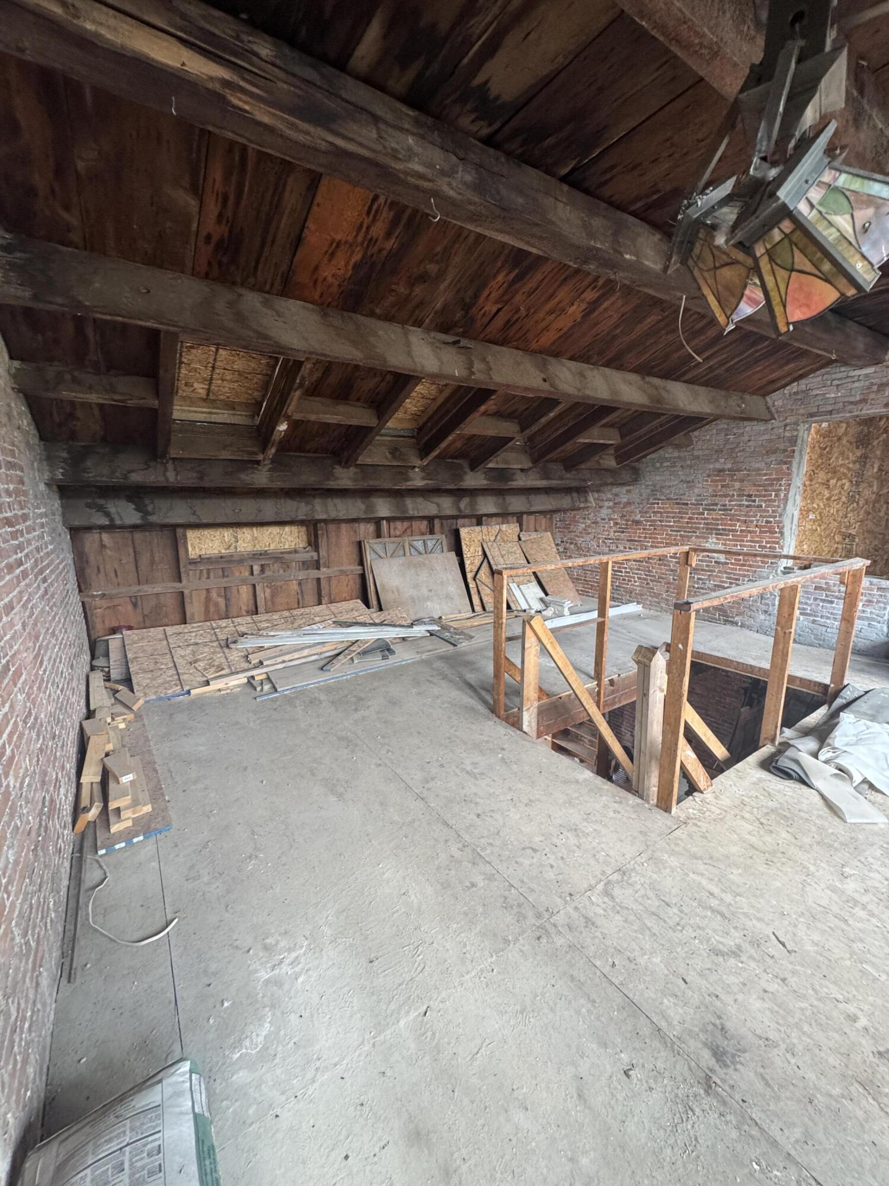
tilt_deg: -11.6
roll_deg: +0.9
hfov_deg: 85.7
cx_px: 444
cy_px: 593
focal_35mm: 14
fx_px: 479
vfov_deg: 102.1
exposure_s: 1/87
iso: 320
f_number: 2.2
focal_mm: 2.22
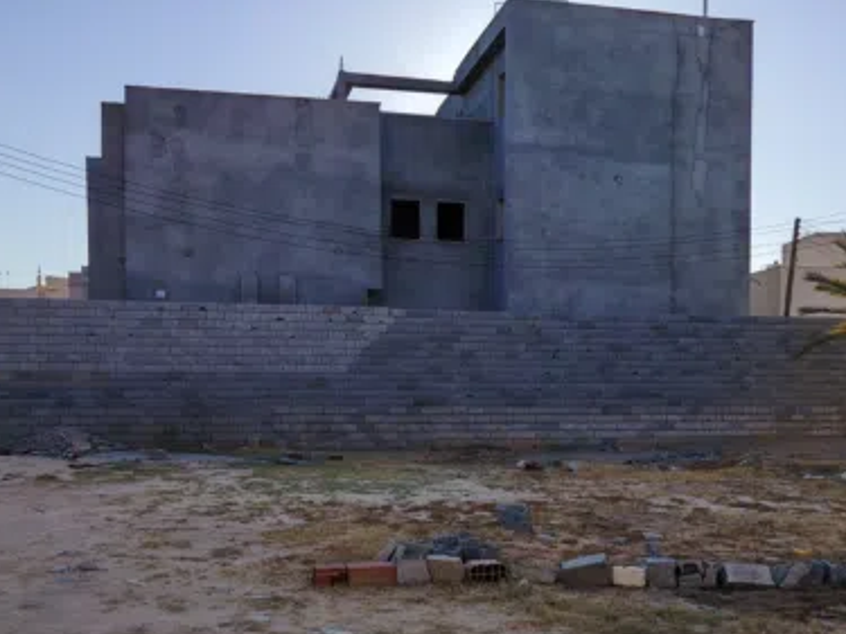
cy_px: 406
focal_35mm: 41
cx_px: 451
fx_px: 1002
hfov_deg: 45.8
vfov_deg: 34.9
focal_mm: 5.25
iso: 100
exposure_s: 1/1421
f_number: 1.75
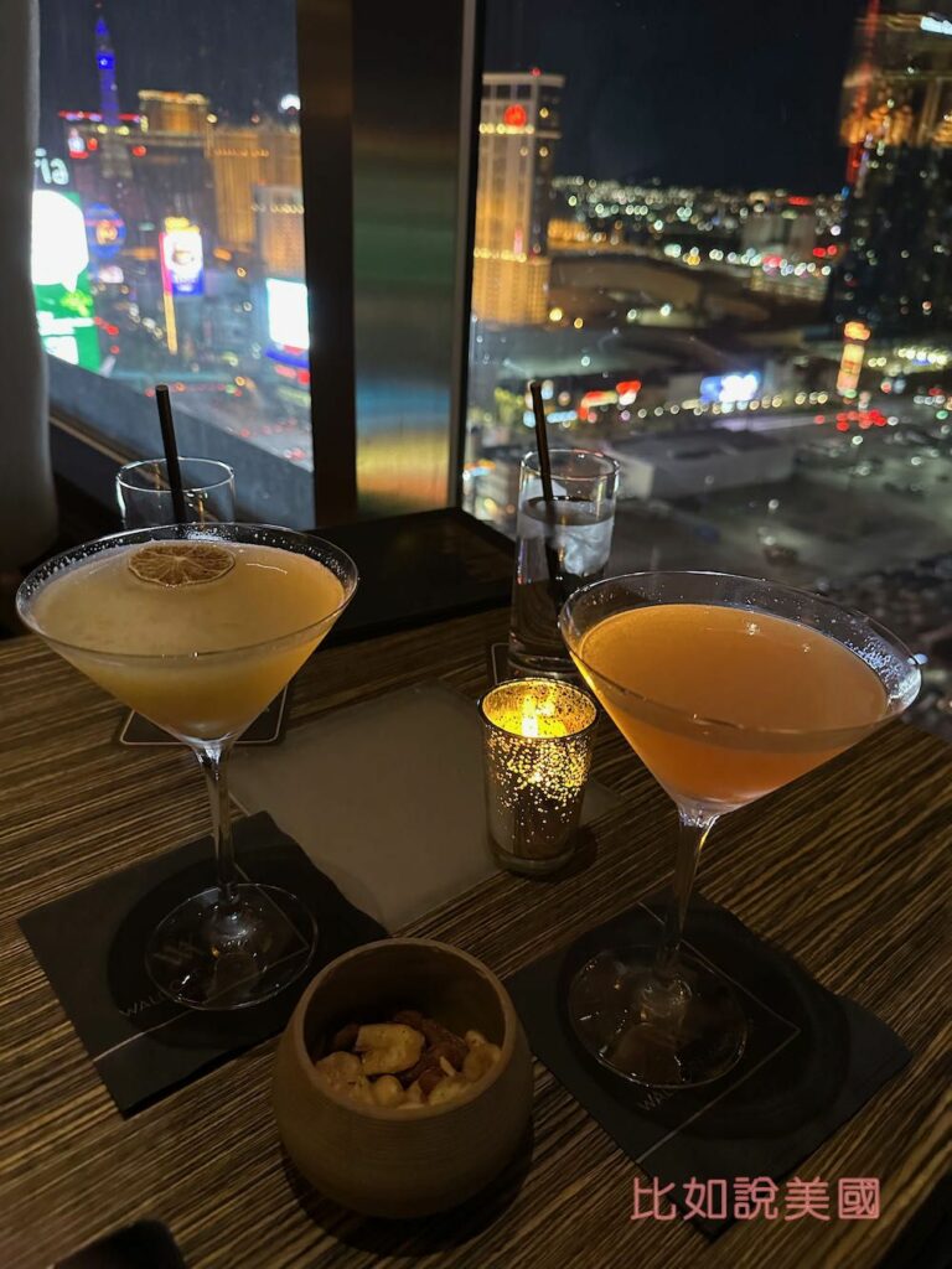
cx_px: 476
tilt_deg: -26.4
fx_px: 880
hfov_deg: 56.8
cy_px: 634
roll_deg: -1.9
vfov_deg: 71.6
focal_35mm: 24
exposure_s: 1/33
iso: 800
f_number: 1.78
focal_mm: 6.86
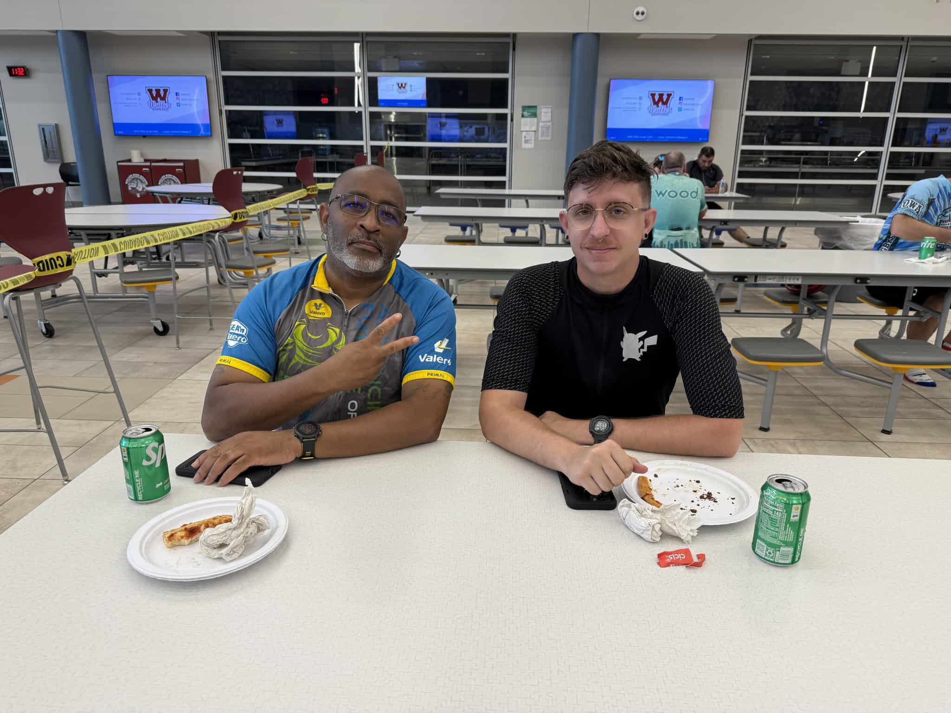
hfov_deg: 71.6
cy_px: 356
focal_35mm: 24
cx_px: 476
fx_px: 659
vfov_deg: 56.8
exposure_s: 1/75
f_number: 1.8
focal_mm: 6.8
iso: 100
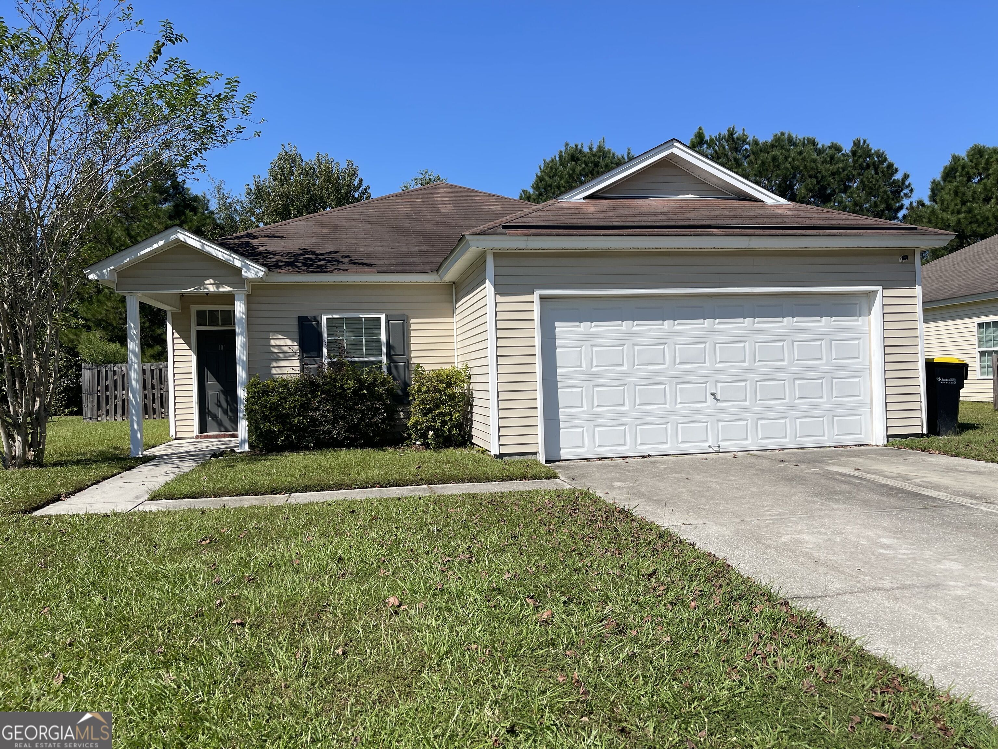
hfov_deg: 69.4
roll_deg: +1.3
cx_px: 499
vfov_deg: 54.9
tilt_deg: +0.8
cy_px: 374
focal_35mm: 25
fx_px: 721
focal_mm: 5.1
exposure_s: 1/4525
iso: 32
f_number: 1.6
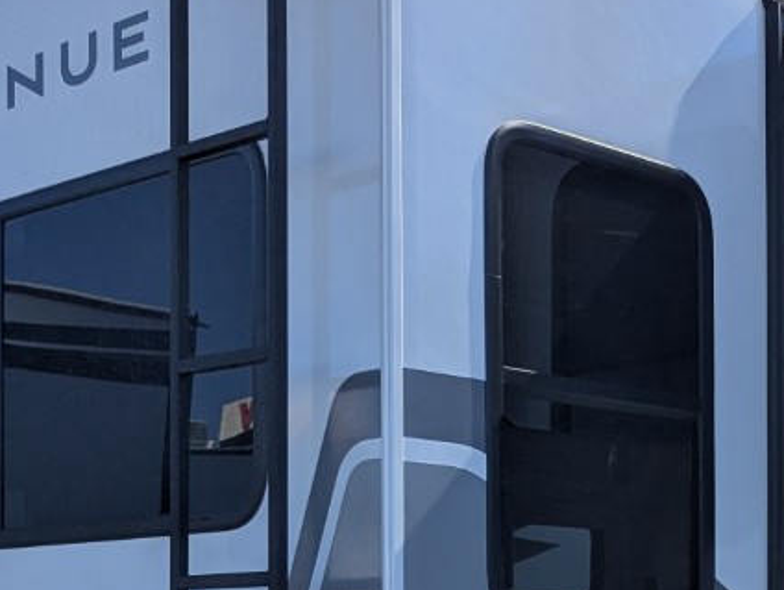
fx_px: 1791
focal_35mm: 79
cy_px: 623
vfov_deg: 18.1
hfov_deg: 24.0
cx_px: 696
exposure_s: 1/2833
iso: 46
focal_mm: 6.81
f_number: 1.85
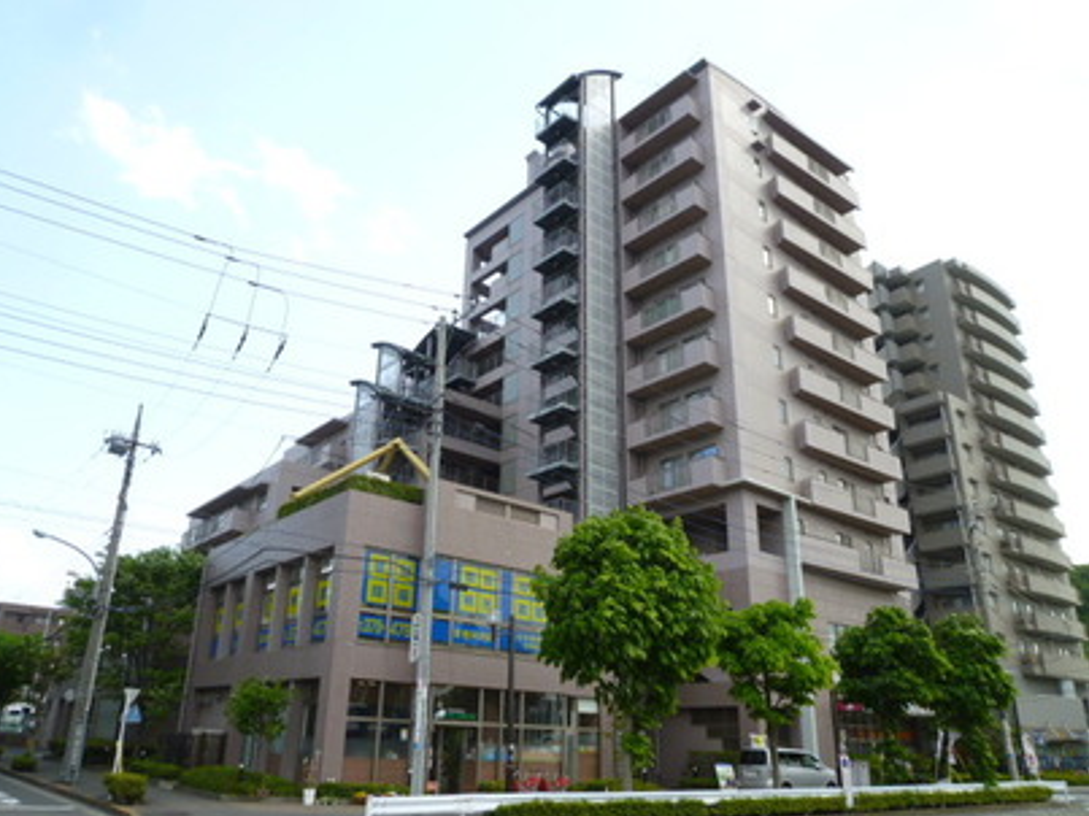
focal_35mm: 25
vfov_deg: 54.8
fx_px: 786
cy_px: 423
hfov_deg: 69.4
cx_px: 524
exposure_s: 1/250
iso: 80
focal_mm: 4.3
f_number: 3.5
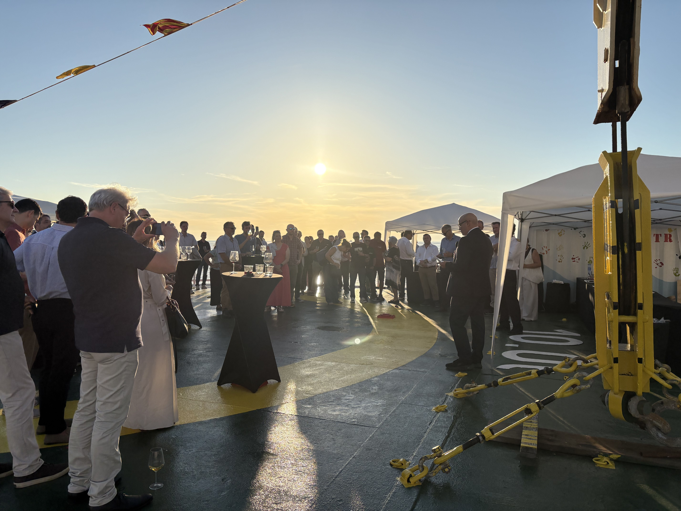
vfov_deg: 53.1
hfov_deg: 67.3
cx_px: 340
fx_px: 511
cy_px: 256
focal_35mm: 26
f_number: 1.6
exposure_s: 1/7813
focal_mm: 5.96
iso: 50
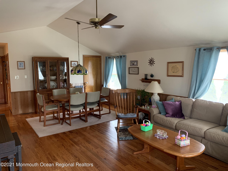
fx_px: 171
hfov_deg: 67.3
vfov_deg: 53.1
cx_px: 114
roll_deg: -0.1
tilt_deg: -7.6
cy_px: 86
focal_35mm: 26
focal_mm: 4.25
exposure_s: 1/54
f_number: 1.8
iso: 400
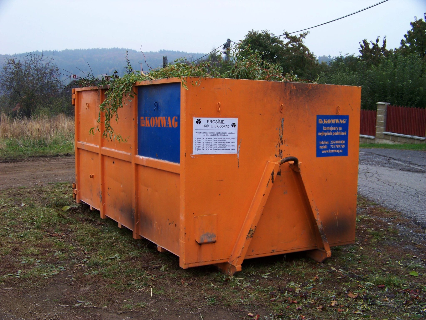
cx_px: 213
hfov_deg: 43.9
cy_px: 160
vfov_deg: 33.6
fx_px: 529
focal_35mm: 43
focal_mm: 6.75
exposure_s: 1/100
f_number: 2.8
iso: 64
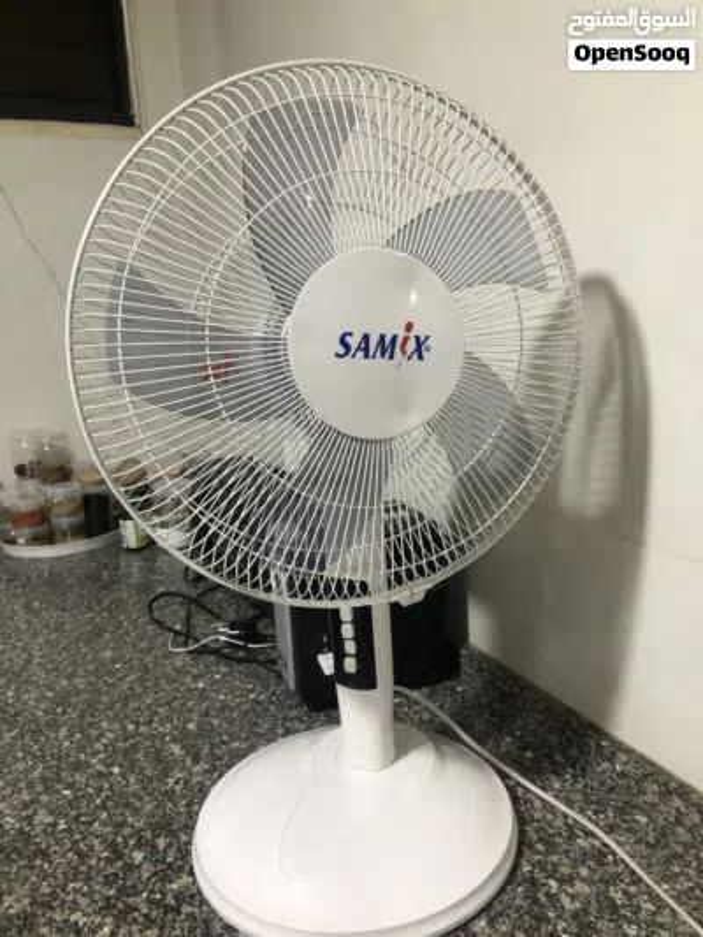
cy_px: 468
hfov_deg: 49.8
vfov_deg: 63.4
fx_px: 758
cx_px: 352
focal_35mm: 28
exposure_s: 1/17
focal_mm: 3.99
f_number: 1.8
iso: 64
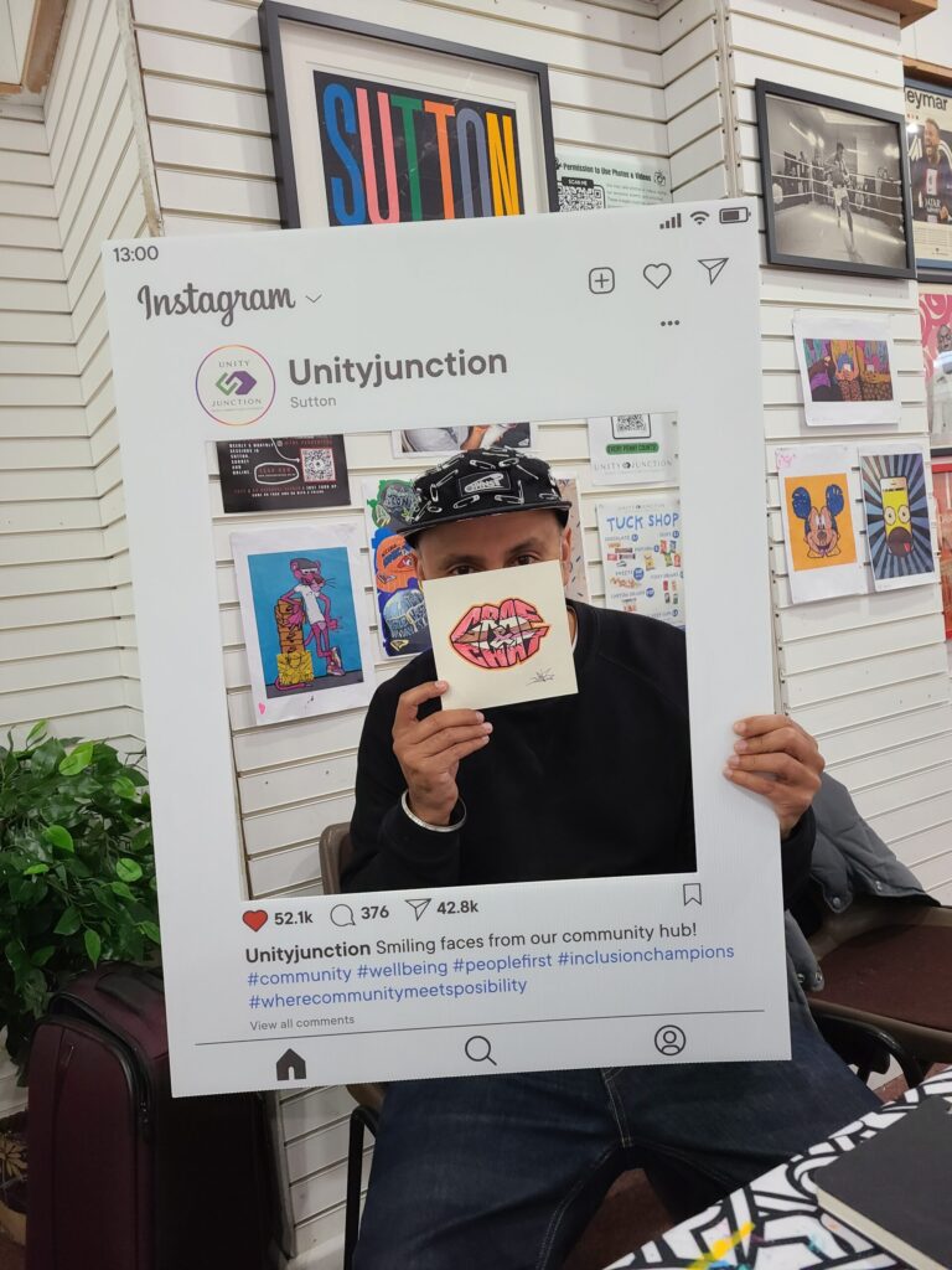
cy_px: 635
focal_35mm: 26
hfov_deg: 53.1
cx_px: 476
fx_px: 953
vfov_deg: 67.3
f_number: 1.8
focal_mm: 5.4
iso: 400
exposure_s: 1/50
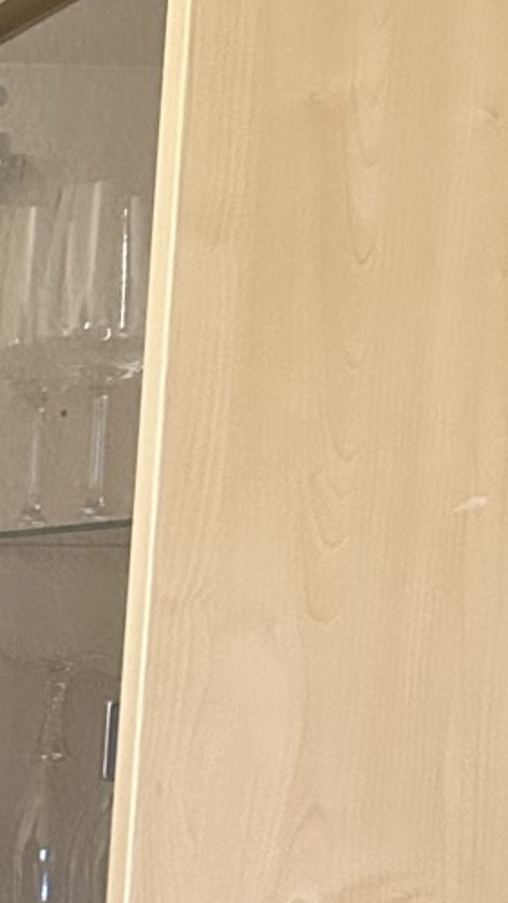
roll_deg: -0.6
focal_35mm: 116
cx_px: -754
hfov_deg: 9.2
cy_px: 1071
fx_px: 2780
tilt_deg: -8.6
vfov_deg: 17.6
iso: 500
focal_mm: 5.7
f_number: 1.5
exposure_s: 1/51
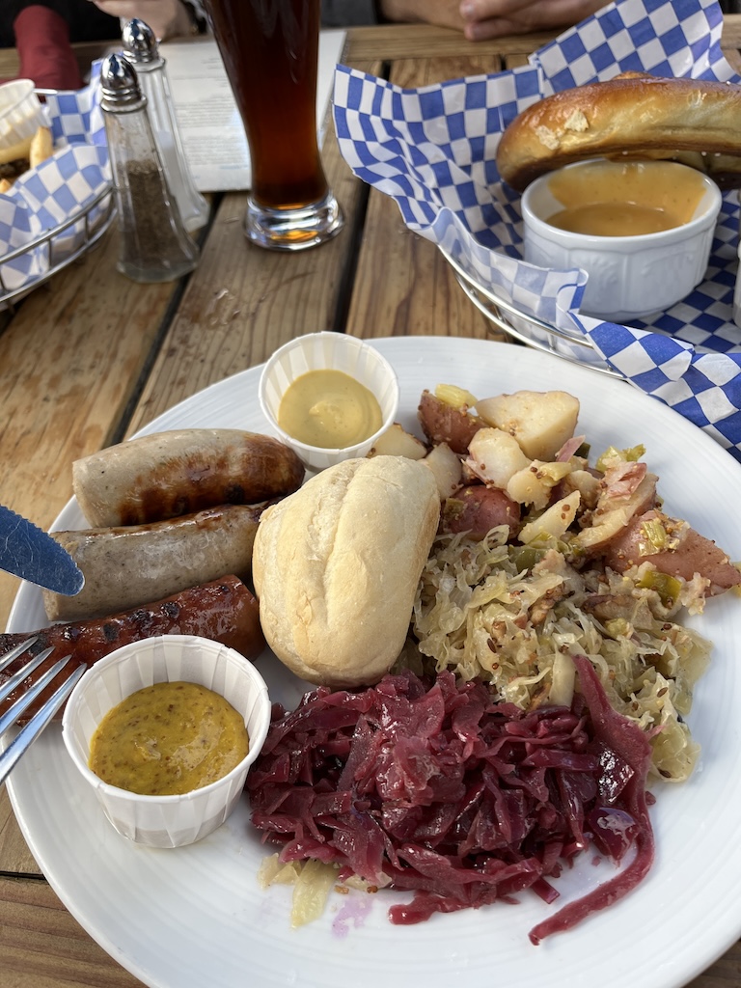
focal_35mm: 26
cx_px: 370
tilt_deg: -49.4
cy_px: 494
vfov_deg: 67.3
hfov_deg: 53.1
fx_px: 742
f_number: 1.6
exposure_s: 1/384
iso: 50
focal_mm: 5.1
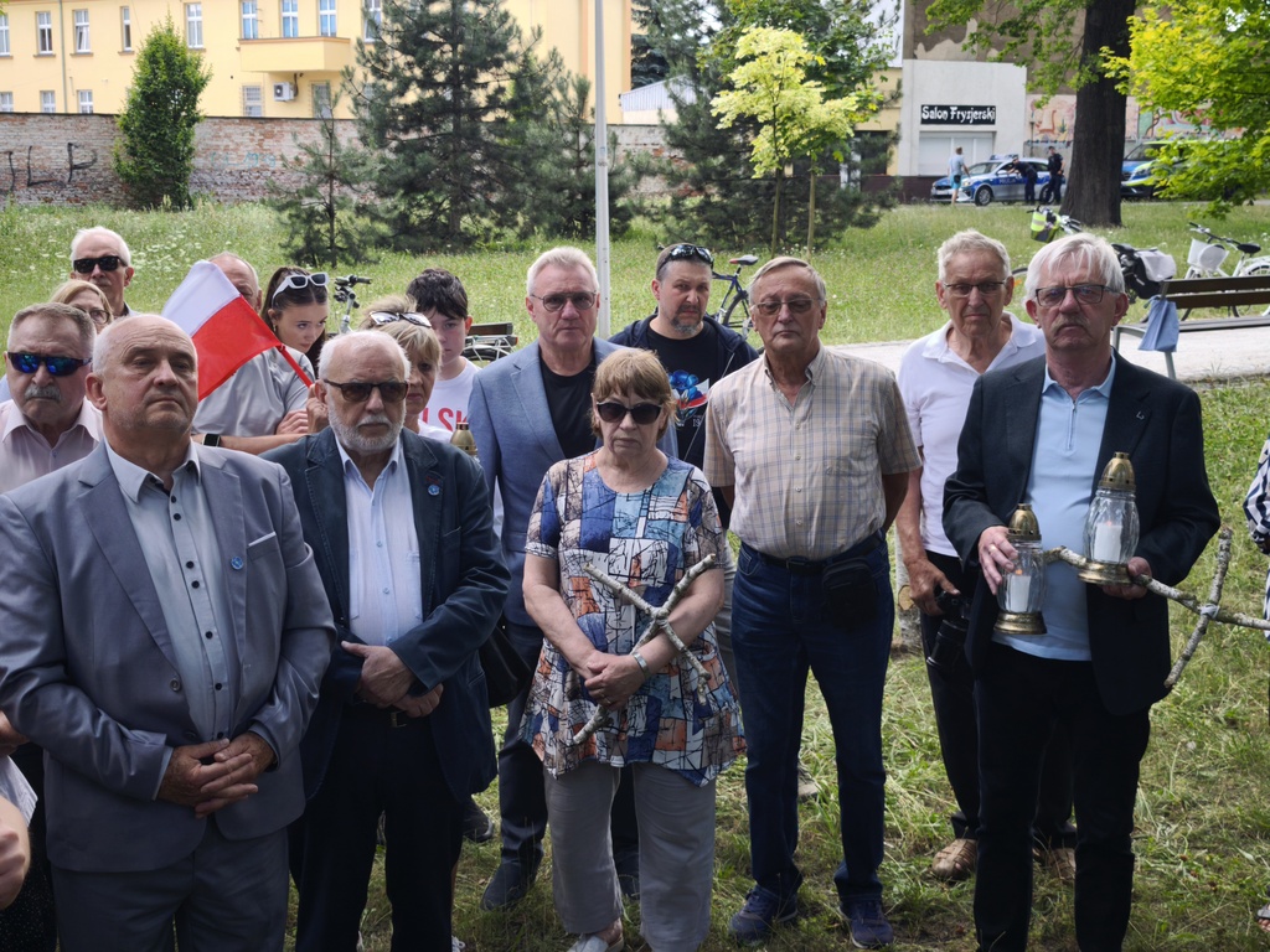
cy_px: 476
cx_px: 635
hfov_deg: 41.2
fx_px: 1688
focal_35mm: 46
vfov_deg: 31.5
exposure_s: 1/246
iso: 50
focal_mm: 6.57
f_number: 1.6
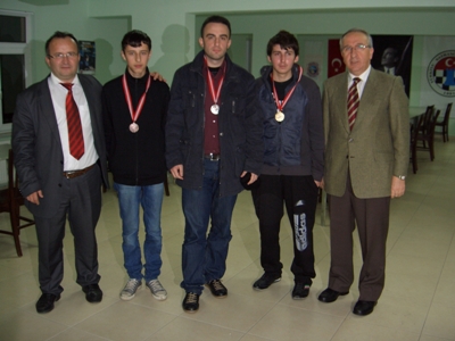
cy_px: 170
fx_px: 513
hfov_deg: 47.9
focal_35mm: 39
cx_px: 228
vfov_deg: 36.8
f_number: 2.8
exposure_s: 1/60
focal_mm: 8
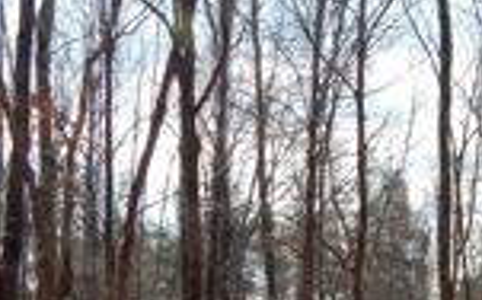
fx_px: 1142
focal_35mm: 87
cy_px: 463
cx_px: 329
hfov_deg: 23.7
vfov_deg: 14.0
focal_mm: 5.6
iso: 200
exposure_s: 1/1000
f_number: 3.2
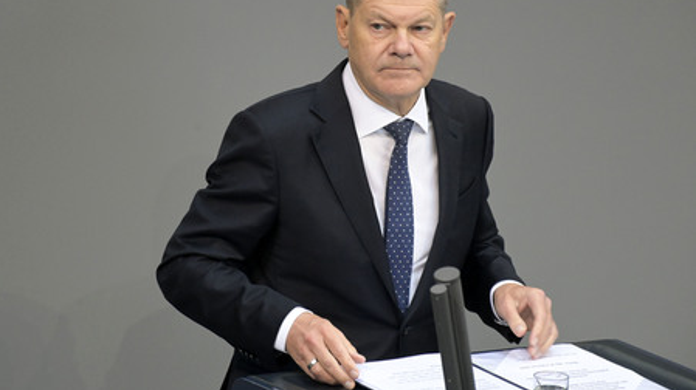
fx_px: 9315
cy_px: 161
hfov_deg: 4.3
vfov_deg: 2.4
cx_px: 348
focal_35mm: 505
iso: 10000
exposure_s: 1/320
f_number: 5.6
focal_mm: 480
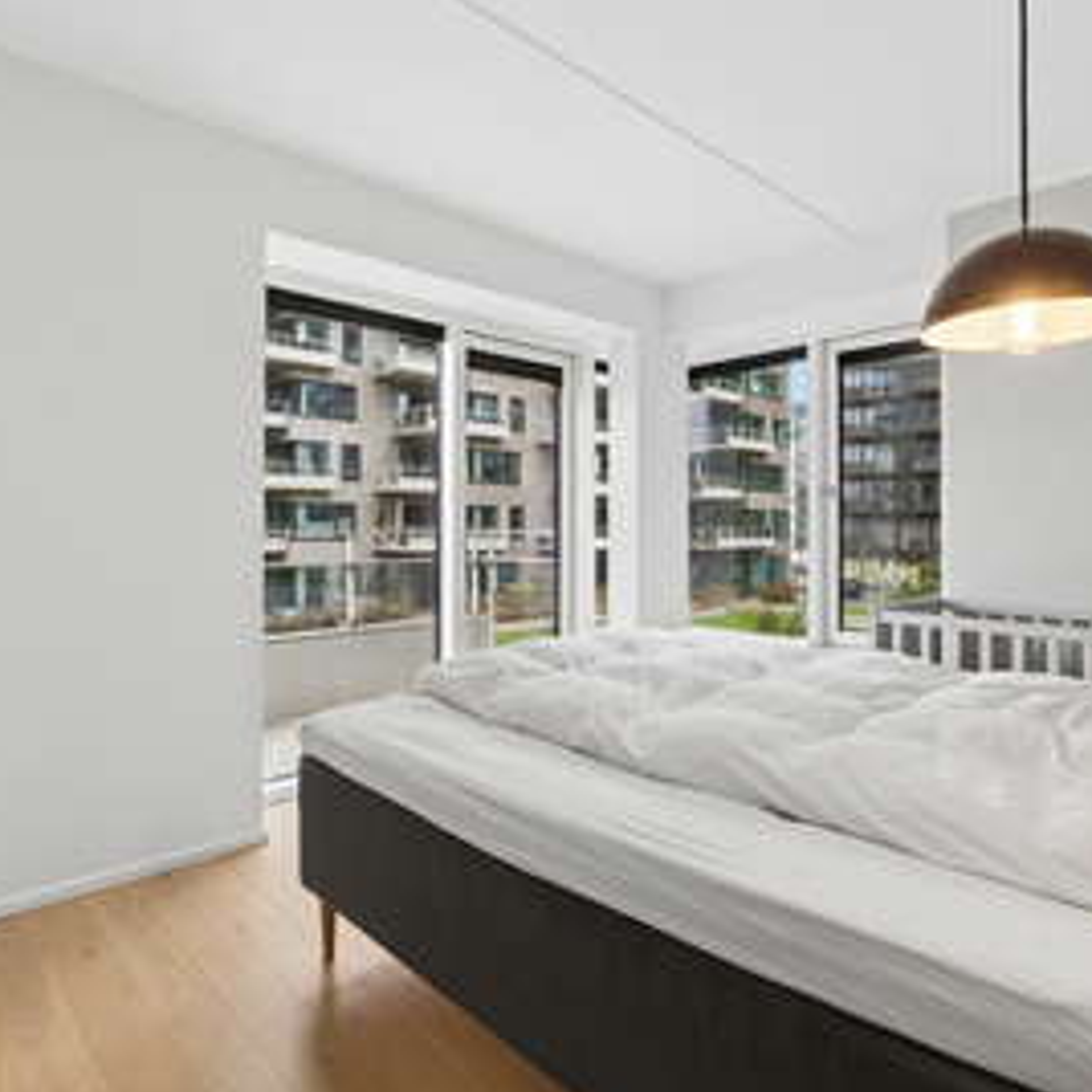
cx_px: 570
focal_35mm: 20
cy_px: 534
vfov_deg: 74.8
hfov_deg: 74.8
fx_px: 714
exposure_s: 1/100
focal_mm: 10
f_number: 8
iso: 500
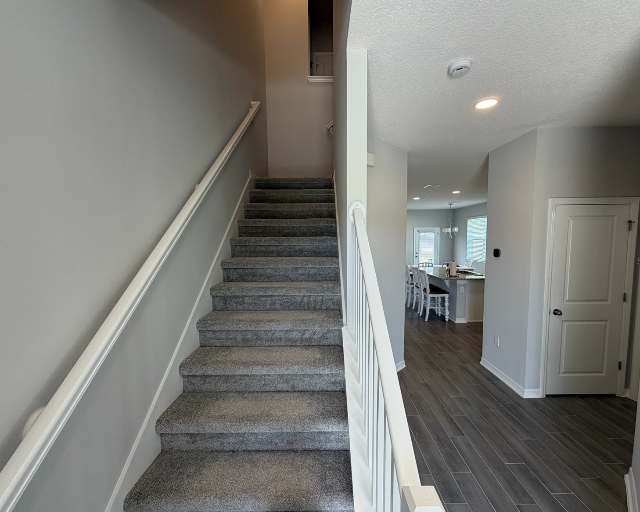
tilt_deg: -5.4
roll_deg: +0.8
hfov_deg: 96.8
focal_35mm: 15
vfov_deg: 84.0
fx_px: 284
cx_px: 327
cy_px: 261
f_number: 2.2
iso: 100
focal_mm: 2.22
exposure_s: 1/120
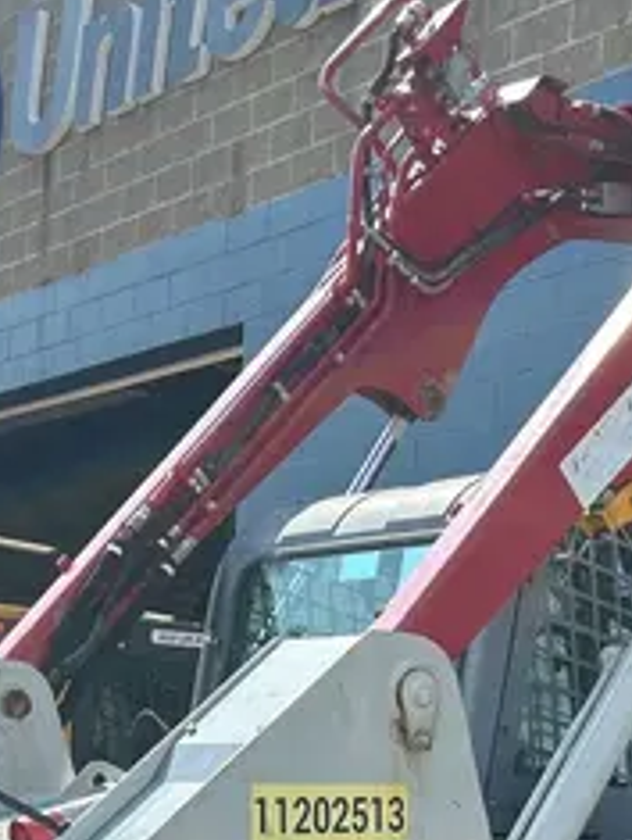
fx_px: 1966
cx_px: 528
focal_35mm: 81
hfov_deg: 18.1
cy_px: 963
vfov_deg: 22.5
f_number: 1.5
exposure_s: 1/1377
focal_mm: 5.7
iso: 50
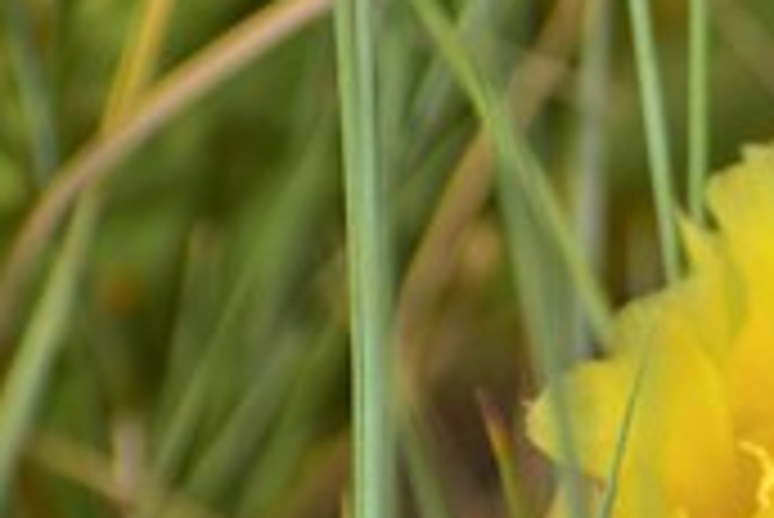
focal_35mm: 1461
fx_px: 31437
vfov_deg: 0.9
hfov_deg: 1.4
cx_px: 878
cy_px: 453
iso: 100
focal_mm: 300
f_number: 6.3
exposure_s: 1/500
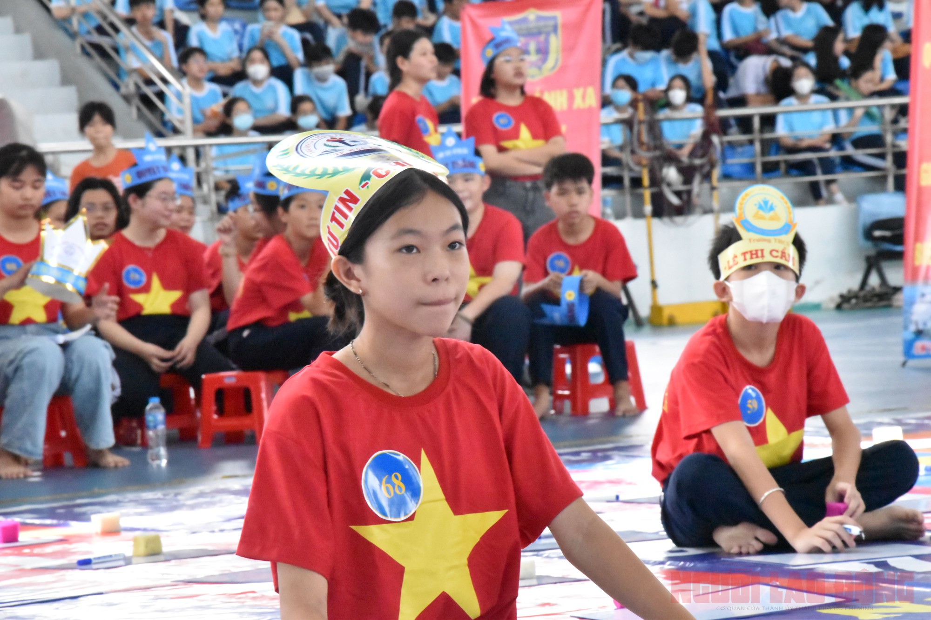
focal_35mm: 158
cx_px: 466
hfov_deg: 13.0
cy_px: 310
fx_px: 4072
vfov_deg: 8.7
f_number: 11
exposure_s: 1/200
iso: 16000
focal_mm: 105
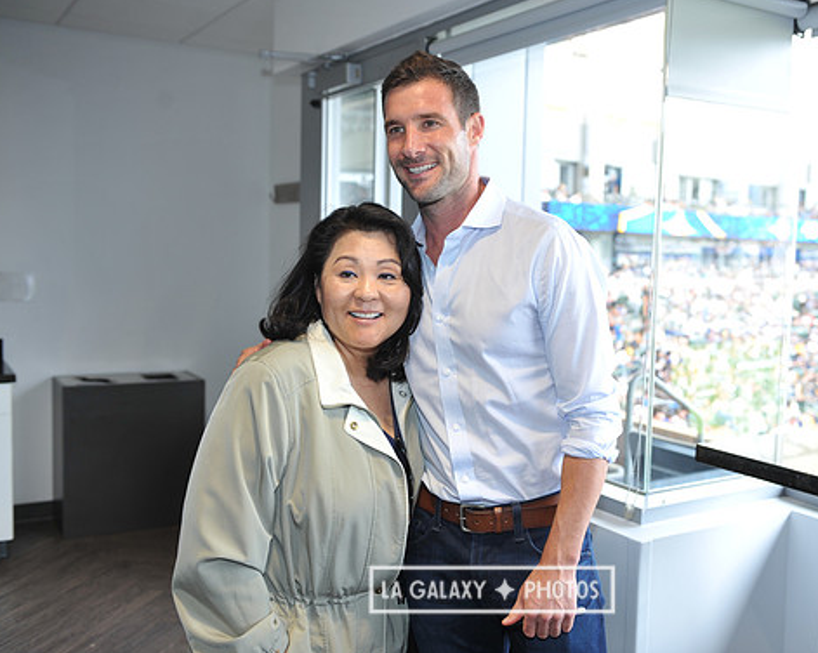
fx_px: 895
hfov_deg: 48.8
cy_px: 328
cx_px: 491
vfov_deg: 40.1
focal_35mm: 37
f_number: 3.5
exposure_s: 1/80
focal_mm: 32
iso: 250
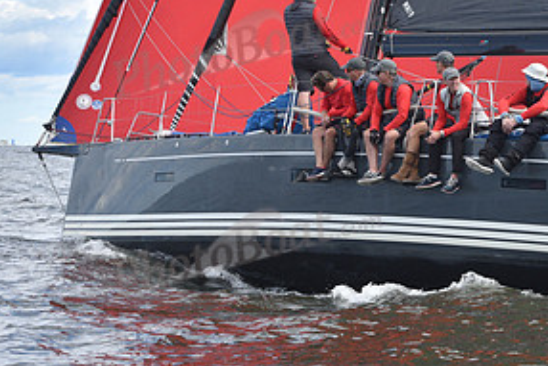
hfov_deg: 14.3
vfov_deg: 9.7
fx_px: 2163
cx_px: 483
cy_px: 122
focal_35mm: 142
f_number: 5
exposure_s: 1/1000
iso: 250
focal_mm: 70
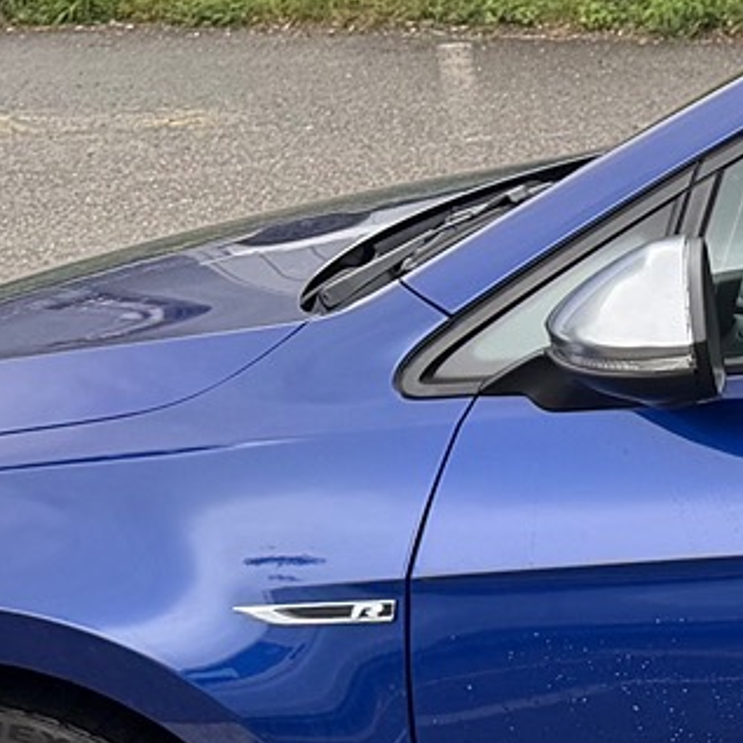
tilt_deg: -12.3
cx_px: 1533
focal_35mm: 135
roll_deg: -1.1
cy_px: 286
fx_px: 3278
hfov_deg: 11.5
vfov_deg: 12.9
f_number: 1.78
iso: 80
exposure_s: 1/450
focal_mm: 6.76
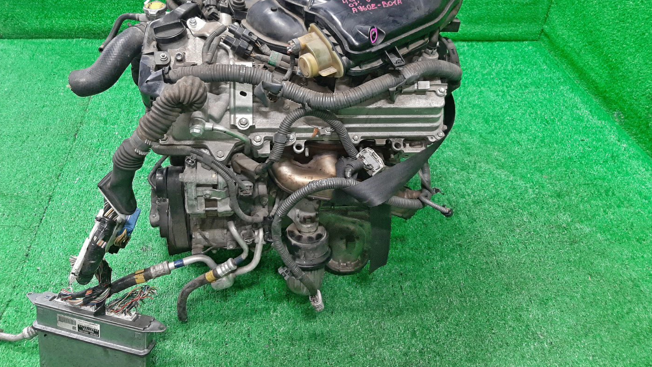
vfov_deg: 39.8
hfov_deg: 66.1
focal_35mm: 29
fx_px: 501
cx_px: 320
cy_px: 130
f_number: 1.7
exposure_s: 1/50
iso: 207
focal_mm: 3.93
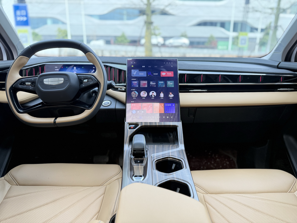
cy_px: 112
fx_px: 206
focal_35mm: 24
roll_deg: -0.7
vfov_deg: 56.8
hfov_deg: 71.6
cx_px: 148
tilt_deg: -15.8
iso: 200
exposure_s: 1/150
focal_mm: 6.76
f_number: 1.78
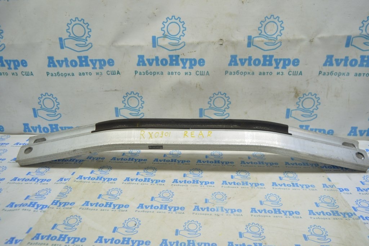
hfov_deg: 67.4
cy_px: 123
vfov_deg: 47.9
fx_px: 277
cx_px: 184
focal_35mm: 27
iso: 400
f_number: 3.5
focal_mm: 18
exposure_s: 1/50
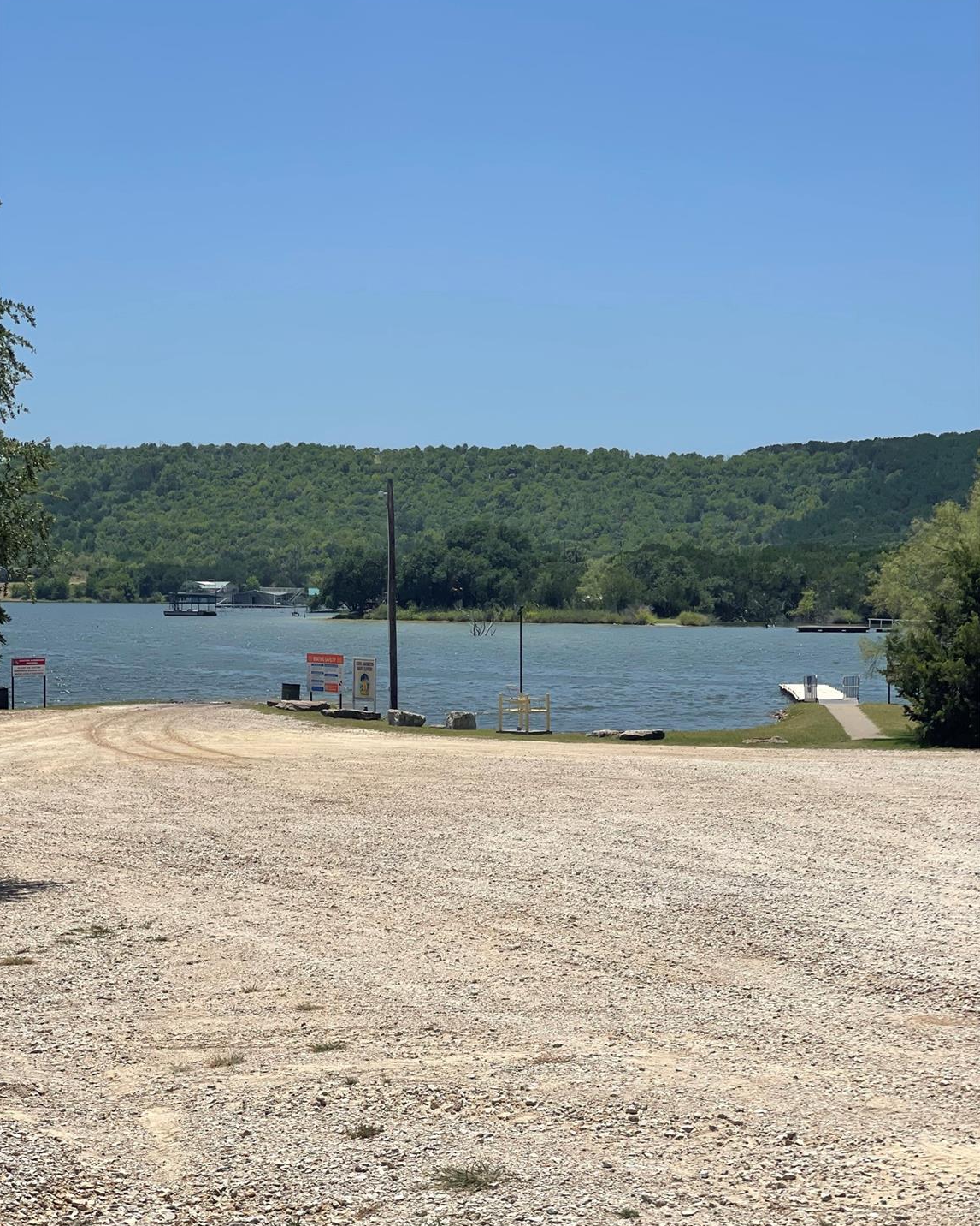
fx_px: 2429
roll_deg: -0.7
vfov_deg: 28.3
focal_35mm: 67
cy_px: 646
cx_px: 489
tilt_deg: -1.5
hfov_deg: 22.8
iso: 20
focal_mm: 7.5
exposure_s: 1/2370
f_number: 2.2
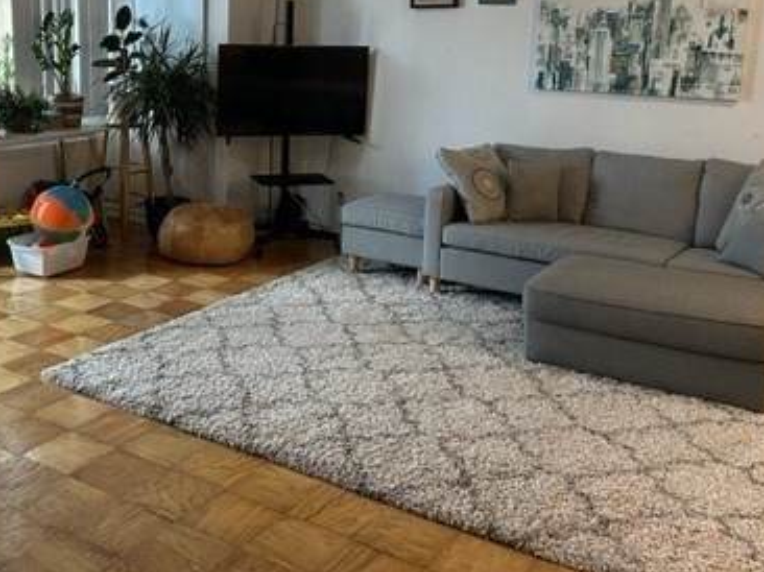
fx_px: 926
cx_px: 273
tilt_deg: -10.0
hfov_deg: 44.3
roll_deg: -1.8
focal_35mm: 42
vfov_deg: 33.9
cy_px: 175
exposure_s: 1/60
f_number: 1.78
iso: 250
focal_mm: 6.86
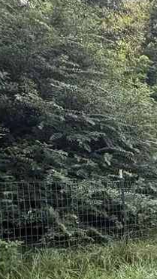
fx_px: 311
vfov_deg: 46.5
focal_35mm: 42
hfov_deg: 19.6
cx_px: 294
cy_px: 211
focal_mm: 2.22
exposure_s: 1/234
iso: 64
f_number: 2.2
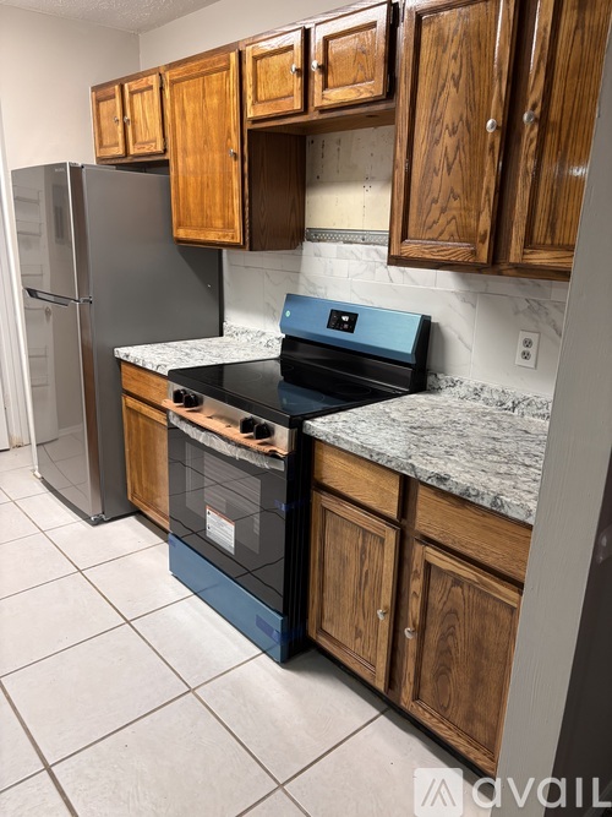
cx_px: 306
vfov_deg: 67.3
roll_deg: -1.2
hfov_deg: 53.0
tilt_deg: -17.2
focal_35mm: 26
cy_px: 408
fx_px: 613
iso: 160
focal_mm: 5.96
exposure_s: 1/60
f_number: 1.6
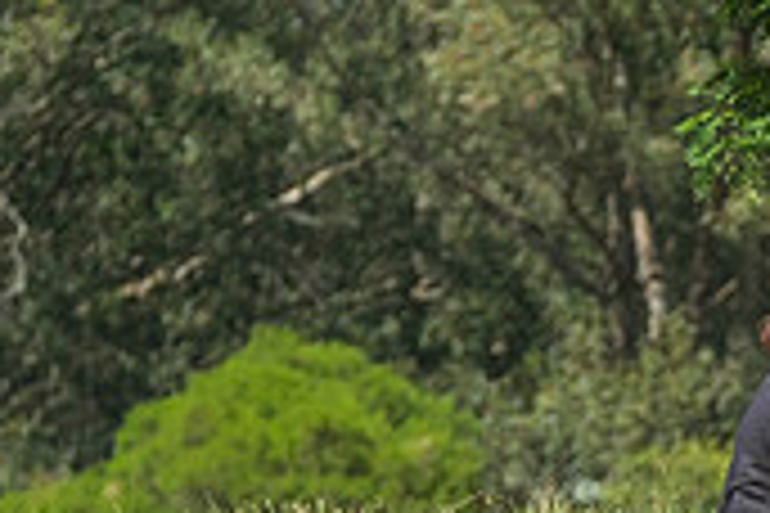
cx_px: 964
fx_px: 18329
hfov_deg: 2.4
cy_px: 836
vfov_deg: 1.6
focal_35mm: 857
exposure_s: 1/2000
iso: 200
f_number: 4
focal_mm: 129.2
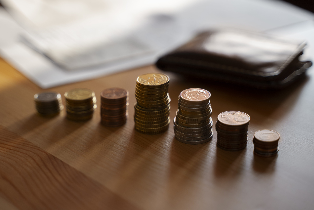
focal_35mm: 75
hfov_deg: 27.0
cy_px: 105
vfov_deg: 18.2
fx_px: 655
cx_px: 157
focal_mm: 75
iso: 400
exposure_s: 1/400
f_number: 2.8
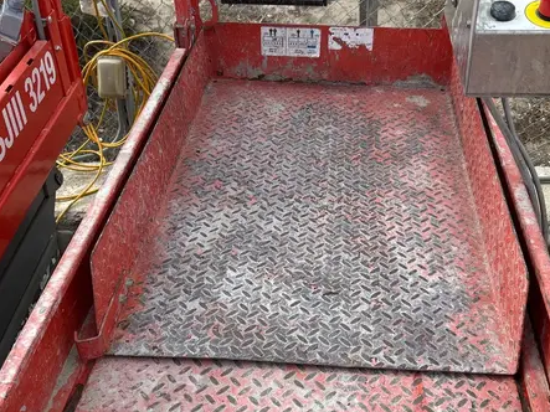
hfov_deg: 43.7
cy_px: 223
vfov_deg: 33.6
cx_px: 320
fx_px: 683
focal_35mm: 43
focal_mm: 5.7
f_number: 1.5
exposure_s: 1/1311
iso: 50
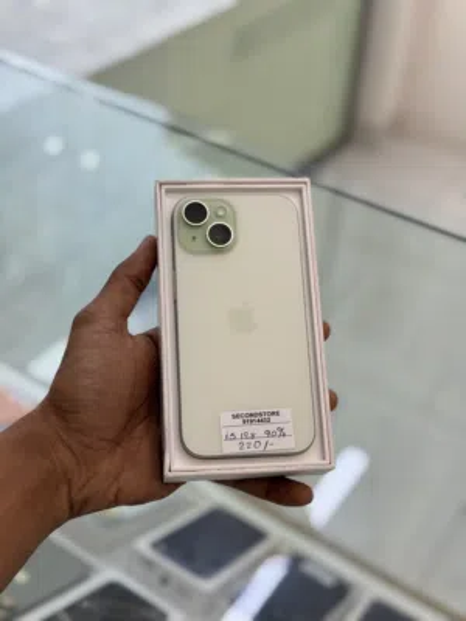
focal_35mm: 48
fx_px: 862
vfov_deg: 39.7
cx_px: 233
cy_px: 310
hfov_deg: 30.3
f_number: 1.78
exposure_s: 1/731
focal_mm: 6.76
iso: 64
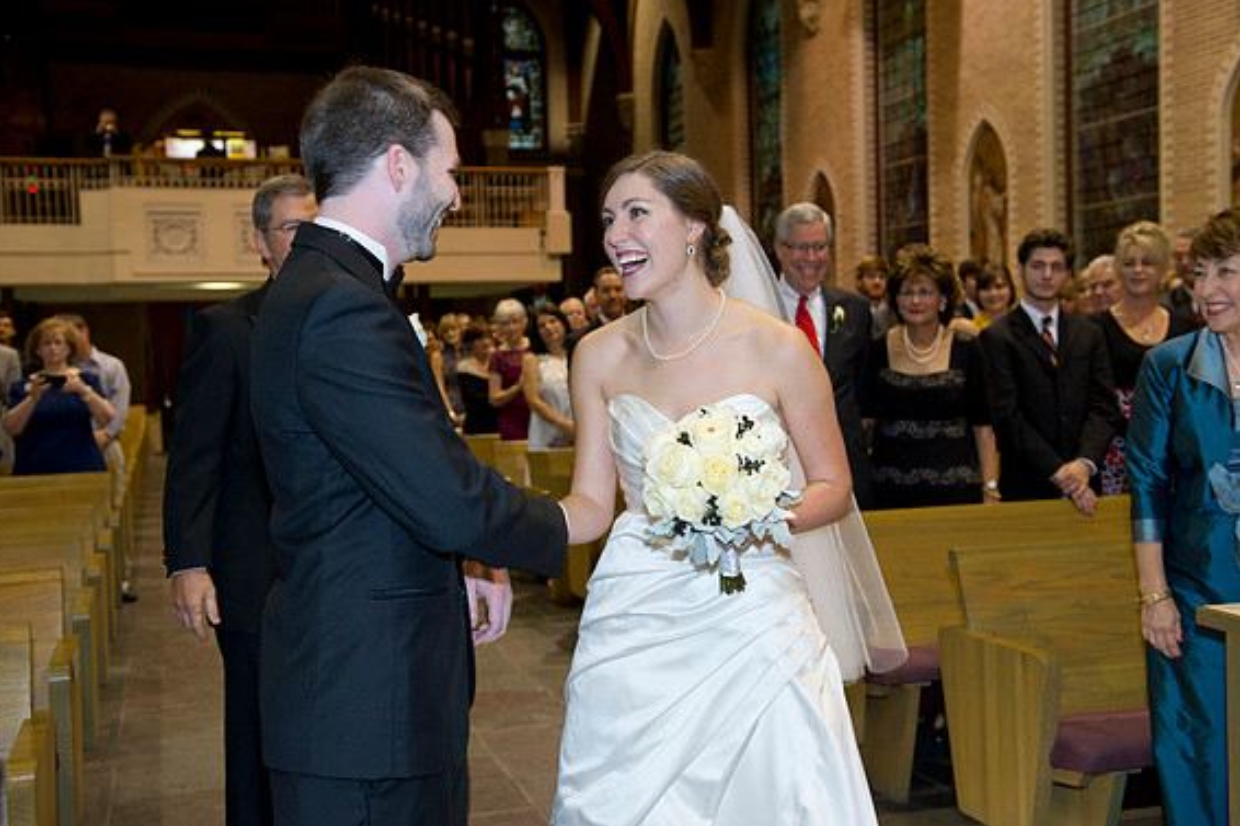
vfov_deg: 32.6
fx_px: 1412
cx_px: 620
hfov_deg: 47.4
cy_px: 405
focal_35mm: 41
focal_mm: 40
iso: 1250
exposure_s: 1/60
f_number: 4
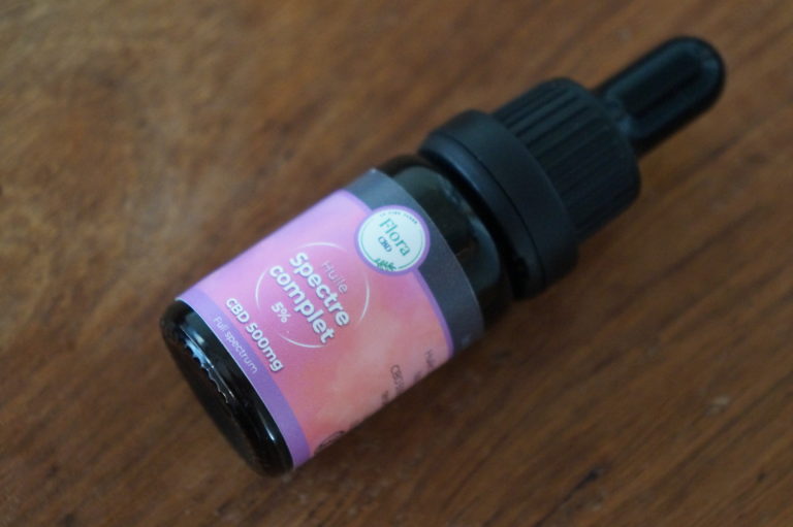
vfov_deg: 16.5
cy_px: 264
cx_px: 396
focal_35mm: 82
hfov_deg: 24.6
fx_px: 1816
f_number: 5.6
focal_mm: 55
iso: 3200
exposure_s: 1/160
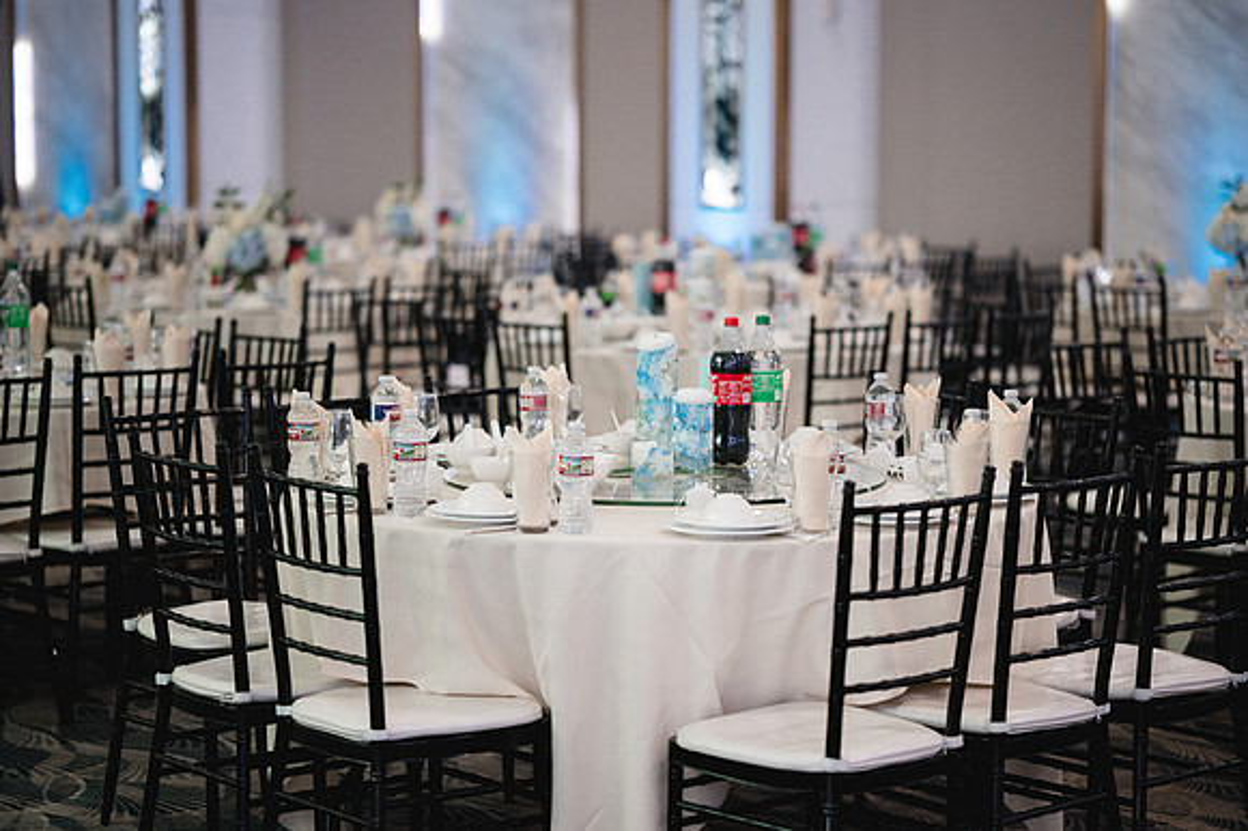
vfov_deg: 15.7
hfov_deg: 23.5
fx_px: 3004
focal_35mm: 87
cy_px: 416
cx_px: 624
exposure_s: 1/1000
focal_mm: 85
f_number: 1.8
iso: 2000
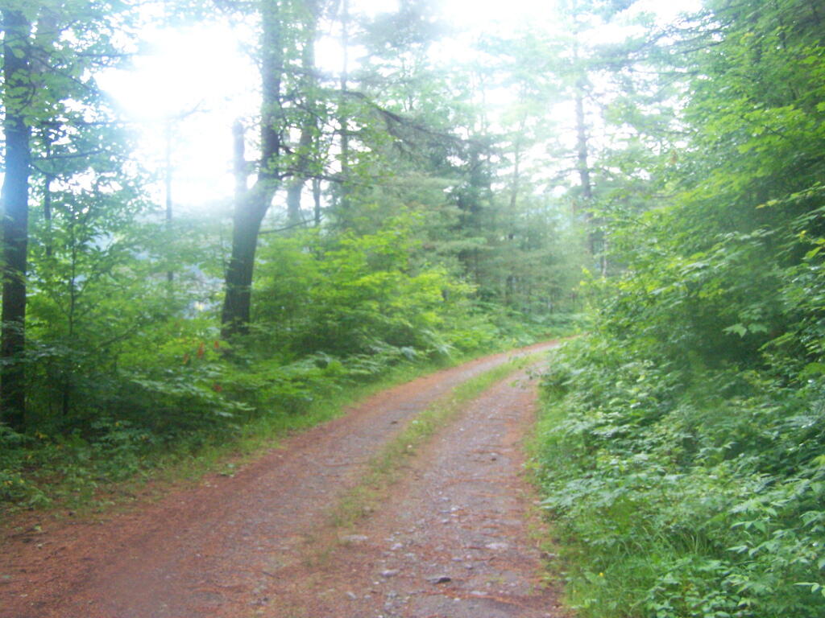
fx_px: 906
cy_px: 309
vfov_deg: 37.7
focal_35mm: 38
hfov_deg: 49.0
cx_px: 412
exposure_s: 1/200
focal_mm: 6.3
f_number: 3.6
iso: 400
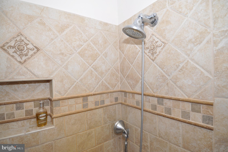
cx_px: 114
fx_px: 114
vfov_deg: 67.2
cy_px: 76
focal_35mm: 18
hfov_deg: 90.1
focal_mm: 12
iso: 250
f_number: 4
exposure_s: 1/60
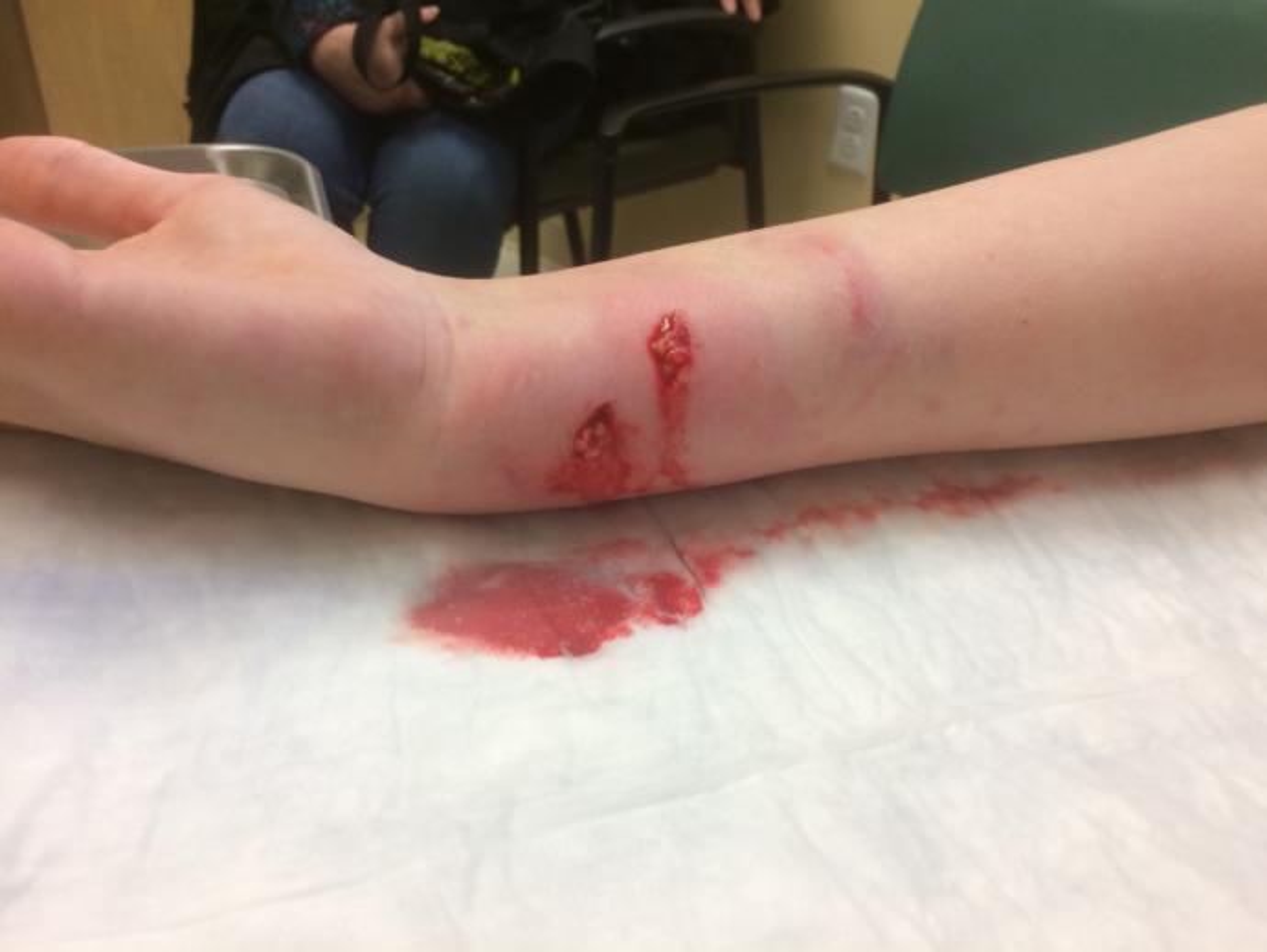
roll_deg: -3.1
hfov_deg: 61.6
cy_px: 476
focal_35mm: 29
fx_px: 1062
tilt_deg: -31.9
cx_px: 634
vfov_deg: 48.3
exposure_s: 1/30
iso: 40
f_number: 2.2
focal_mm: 4.15
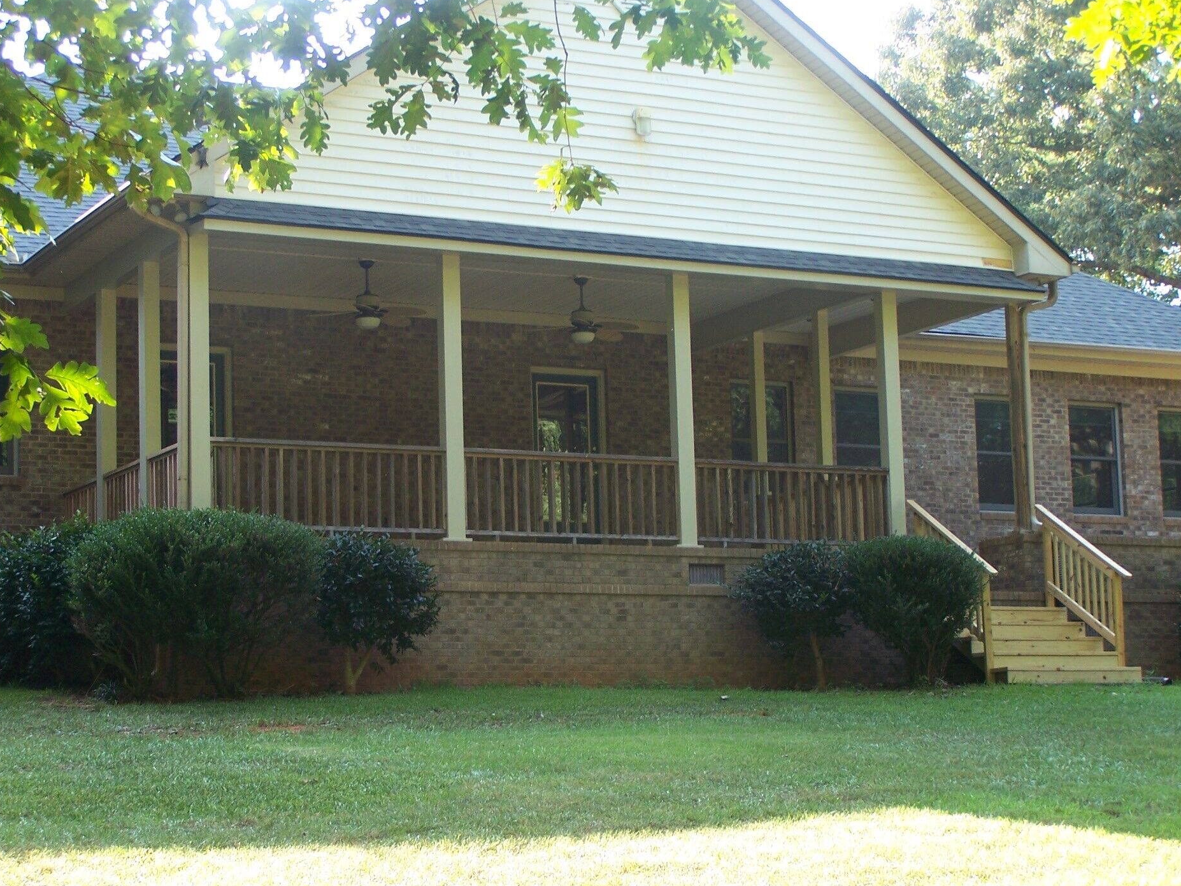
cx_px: 573
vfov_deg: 19.9
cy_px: 459
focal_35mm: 74
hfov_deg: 26.3
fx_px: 2525
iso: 80
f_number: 3.2
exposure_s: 1/60
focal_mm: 11.1
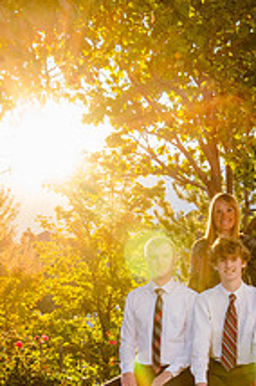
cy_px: 298
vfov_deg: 19.3
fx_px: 1124
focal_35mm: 105
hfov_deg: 13.0
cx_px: 196
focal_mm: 50
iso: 640
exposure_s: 1/125
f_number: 10
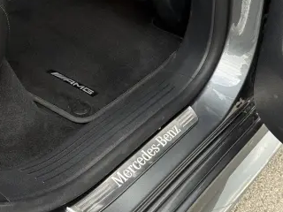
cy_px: 110
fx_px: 441
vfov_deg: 27.0
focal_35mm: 54
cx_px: 126
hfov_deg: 35.5
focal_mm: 6.76
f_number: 1.78
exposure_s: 1/186
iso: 64
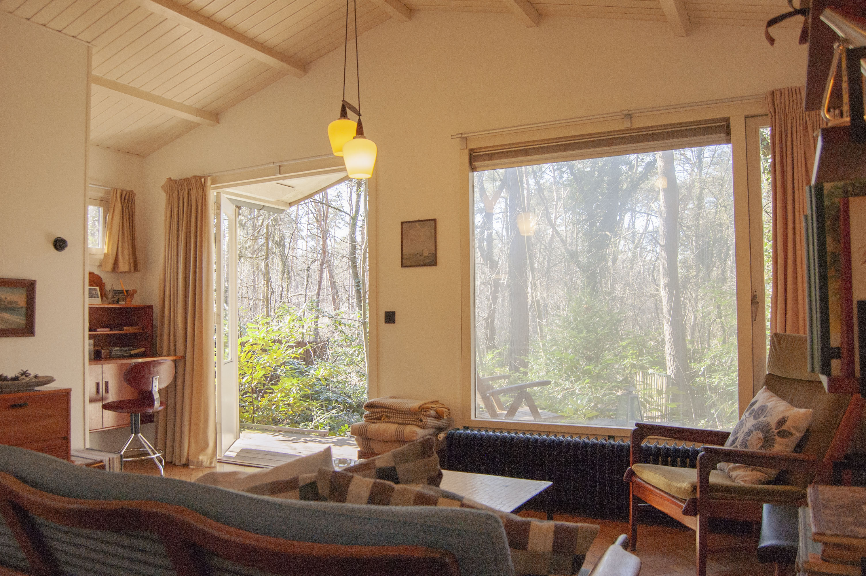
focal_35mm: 27
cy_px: 288
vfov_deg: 47.8
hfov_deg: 67.4
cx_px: 433
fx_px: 649
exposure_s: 1/125
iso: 400
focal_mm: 18
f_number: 5.6
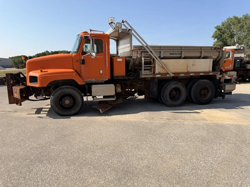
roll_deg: -0.3
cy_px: 94
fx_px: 173
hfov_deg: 71.6
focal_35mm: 24
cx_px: 125
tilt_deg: -8.0
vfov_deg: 56.8
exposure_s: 1/4405
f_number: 1.78
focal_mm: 6.76
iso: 80
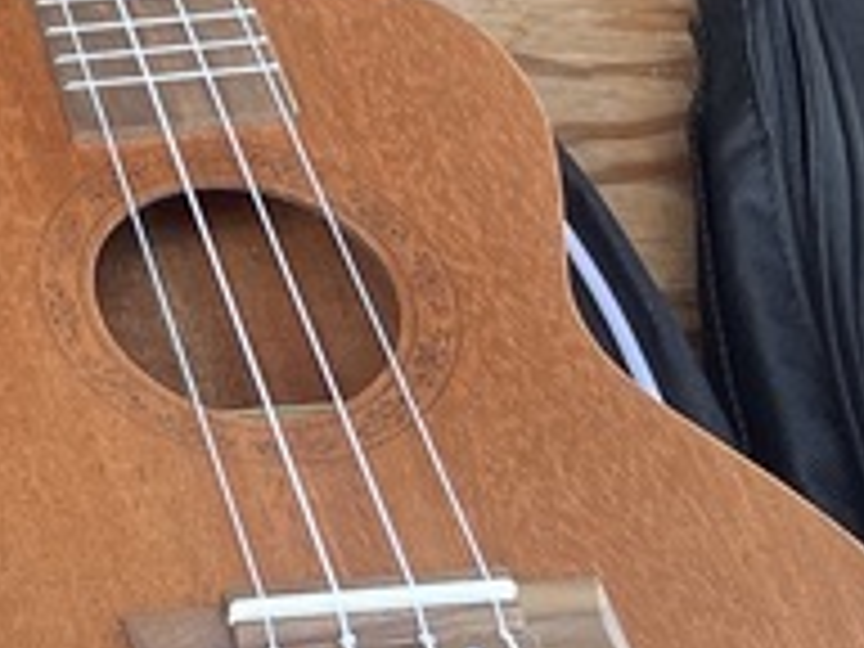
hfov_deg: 11.9
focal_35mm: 139
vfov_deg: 10.4
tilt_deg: -50.6
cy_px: -198
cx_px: -1089
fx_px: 3469
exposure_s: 1/121
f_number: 1.6
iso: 64
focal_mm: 4.2
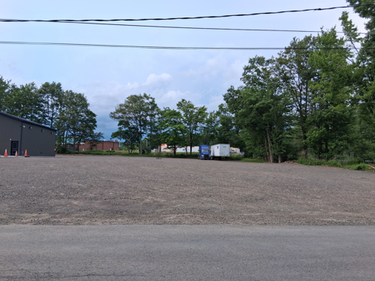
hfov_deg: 65.3
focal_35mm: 27
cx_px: 183
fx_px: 293
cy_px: 137
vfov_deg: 51.4
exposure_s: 1/174
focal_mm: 3.98
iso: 25
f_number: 1.8
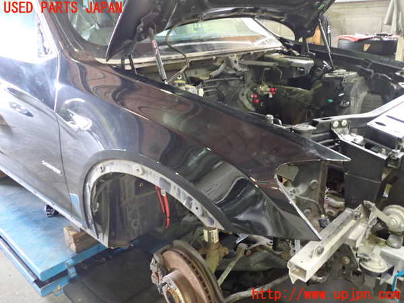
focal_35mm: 30
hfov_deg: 60.0
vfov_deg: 46.8
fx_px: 350
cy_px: 152
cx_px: 202
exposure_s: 1/25
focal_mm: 5.4
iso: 800
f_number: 2.3
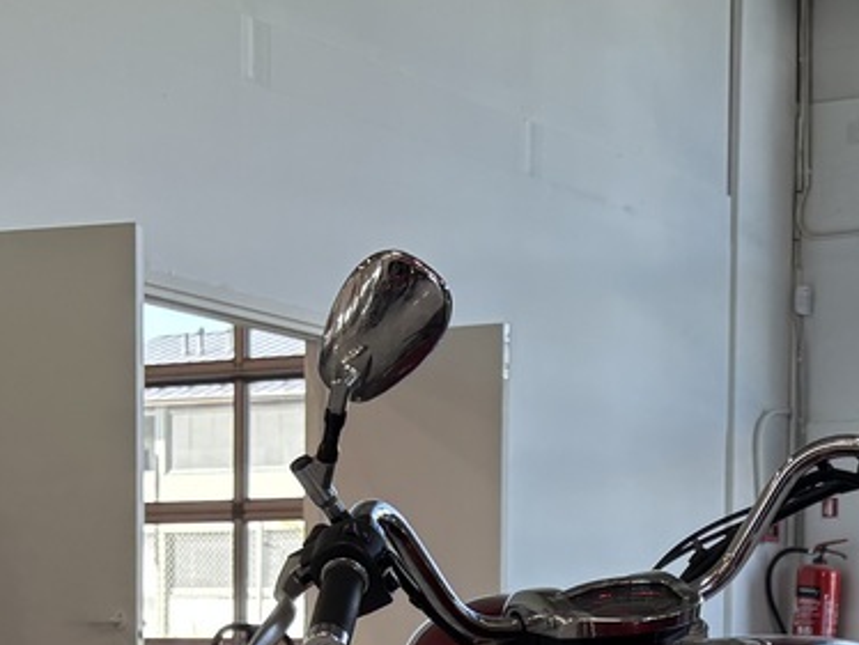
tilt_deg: -4.6
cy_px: 978
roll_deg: -2.2
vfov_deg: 13.9
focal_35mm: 100
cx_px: 1153
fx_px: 2483
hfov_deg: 18.2
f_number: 1.6
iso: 40
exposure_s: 1/130
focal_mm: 5.96
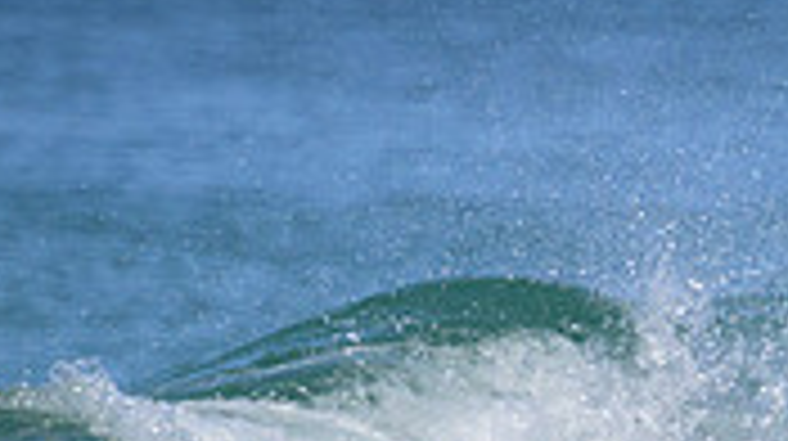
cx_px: 1171
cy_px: 731
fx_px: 58046
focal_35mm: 2781
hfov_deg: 0.8
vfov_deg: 0.4
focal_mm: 800
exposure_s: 1/2000
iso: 1250
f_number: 11
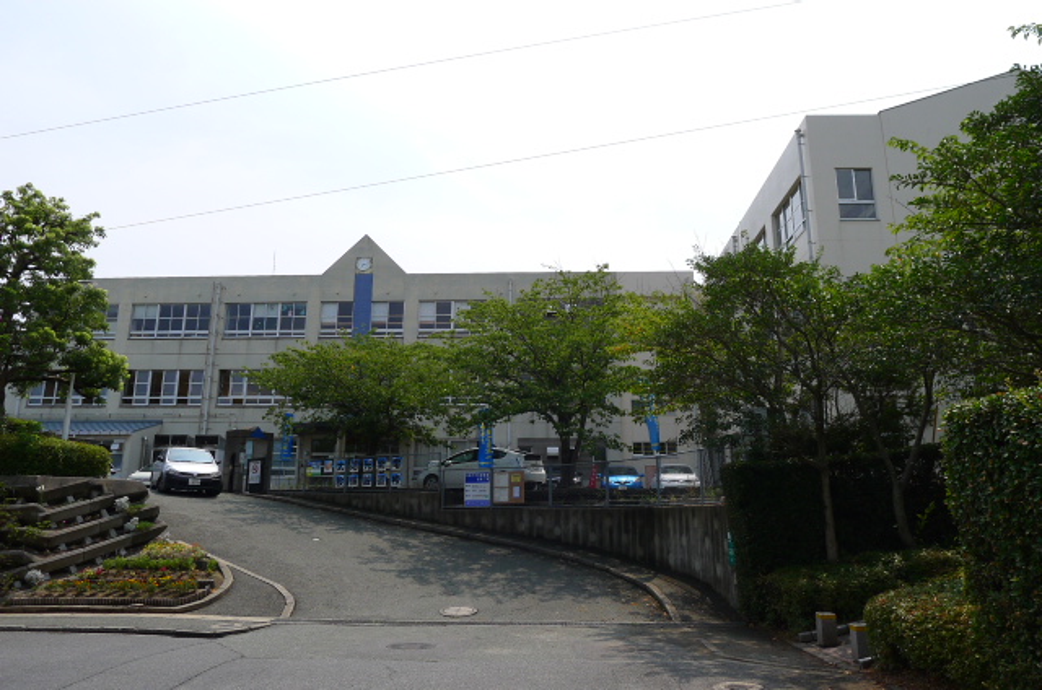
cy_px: 345
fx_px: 751
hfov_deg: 69.5
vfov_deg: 49.4
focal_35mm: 26
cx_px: 521
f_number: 4
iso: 80
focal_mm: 5.5
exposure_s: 1/800
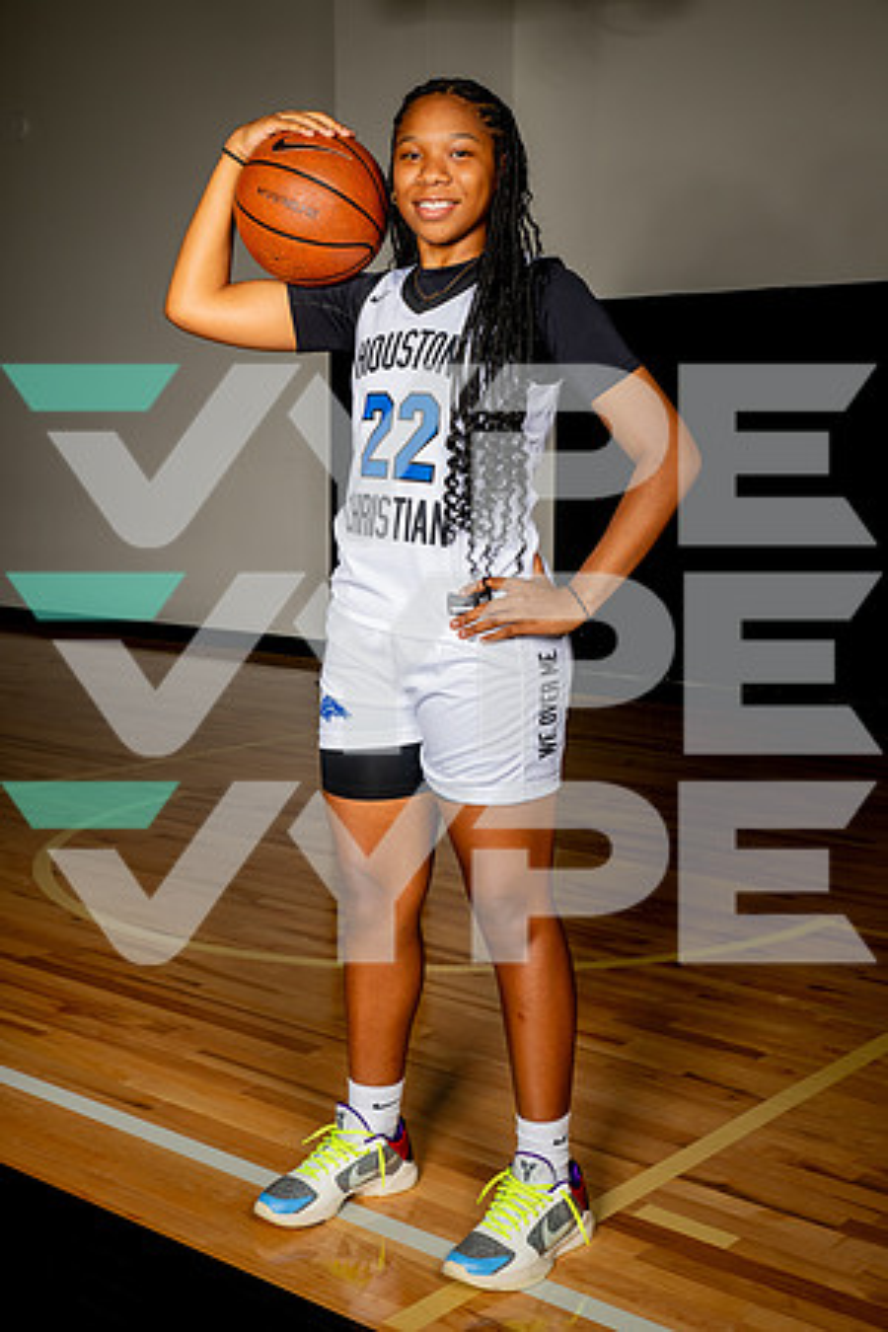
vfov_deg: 41.1
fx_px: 1776
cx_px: 444
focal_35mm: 48
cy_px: 666
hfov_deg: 28.1
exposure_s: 1/500
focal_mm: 48
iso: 250
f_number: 8
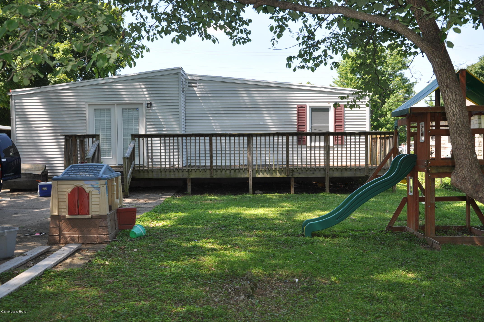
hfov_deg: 51.3
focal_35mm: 38
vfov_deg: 35.4
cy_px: 161
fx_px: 504
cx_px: 242
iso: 200
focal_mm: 25
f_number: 7.1
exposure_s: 1/200
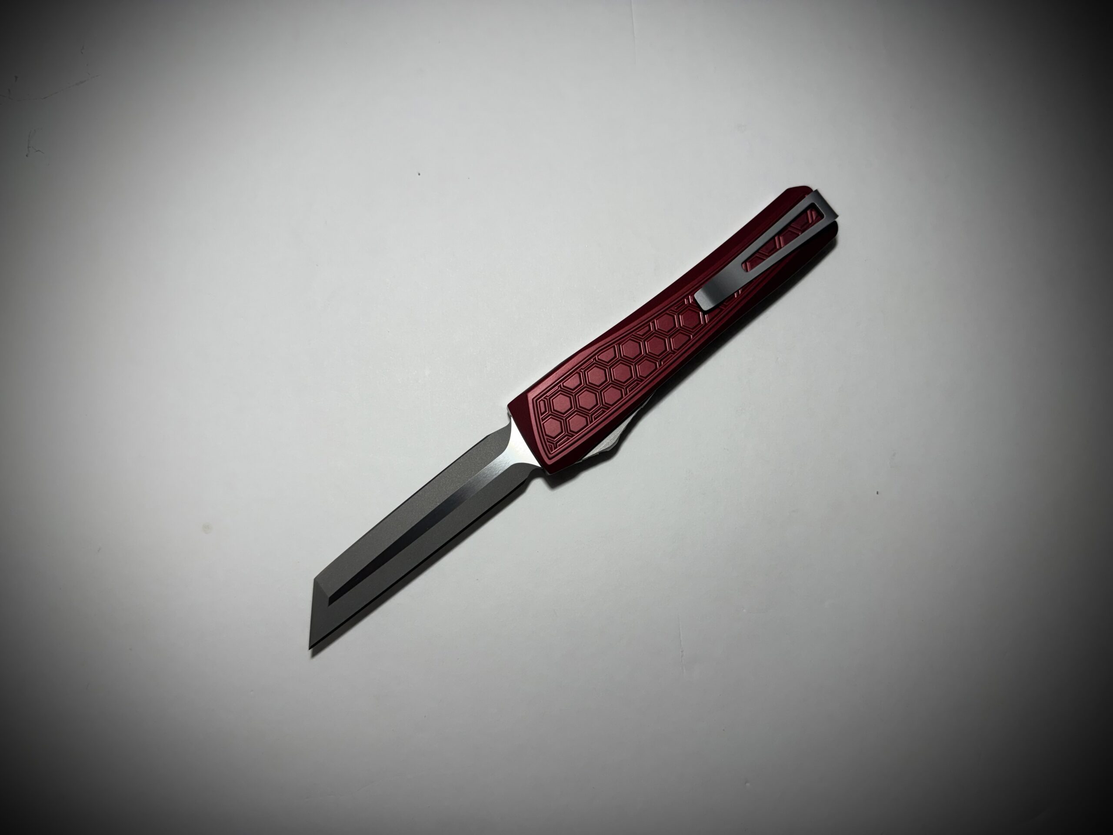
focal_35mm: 24
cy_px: 418
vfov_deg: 56.8
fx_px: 772
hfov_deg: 71.6
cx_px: 556
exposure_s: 1/2611
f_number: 1.78
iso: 80
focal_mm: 6.76
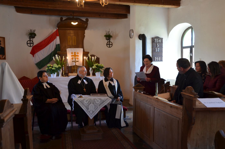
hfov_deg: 57.3
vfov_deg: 39.8
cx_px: 112
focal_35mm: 33
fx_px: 206
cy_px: 74
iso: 400
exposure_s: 1/80
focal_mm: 22
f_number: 3.8
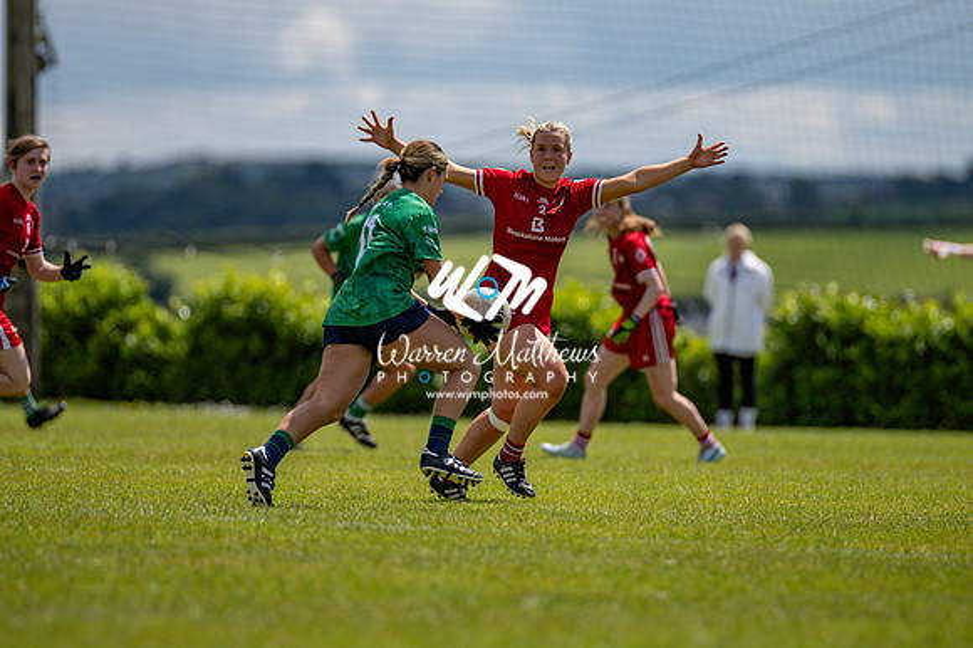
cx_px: 486
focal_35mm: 450
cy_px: 324
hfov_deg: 4.6
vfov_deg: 3.1
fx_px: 12155
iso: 140
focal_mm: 300
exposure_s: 1/6400
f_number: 2.8
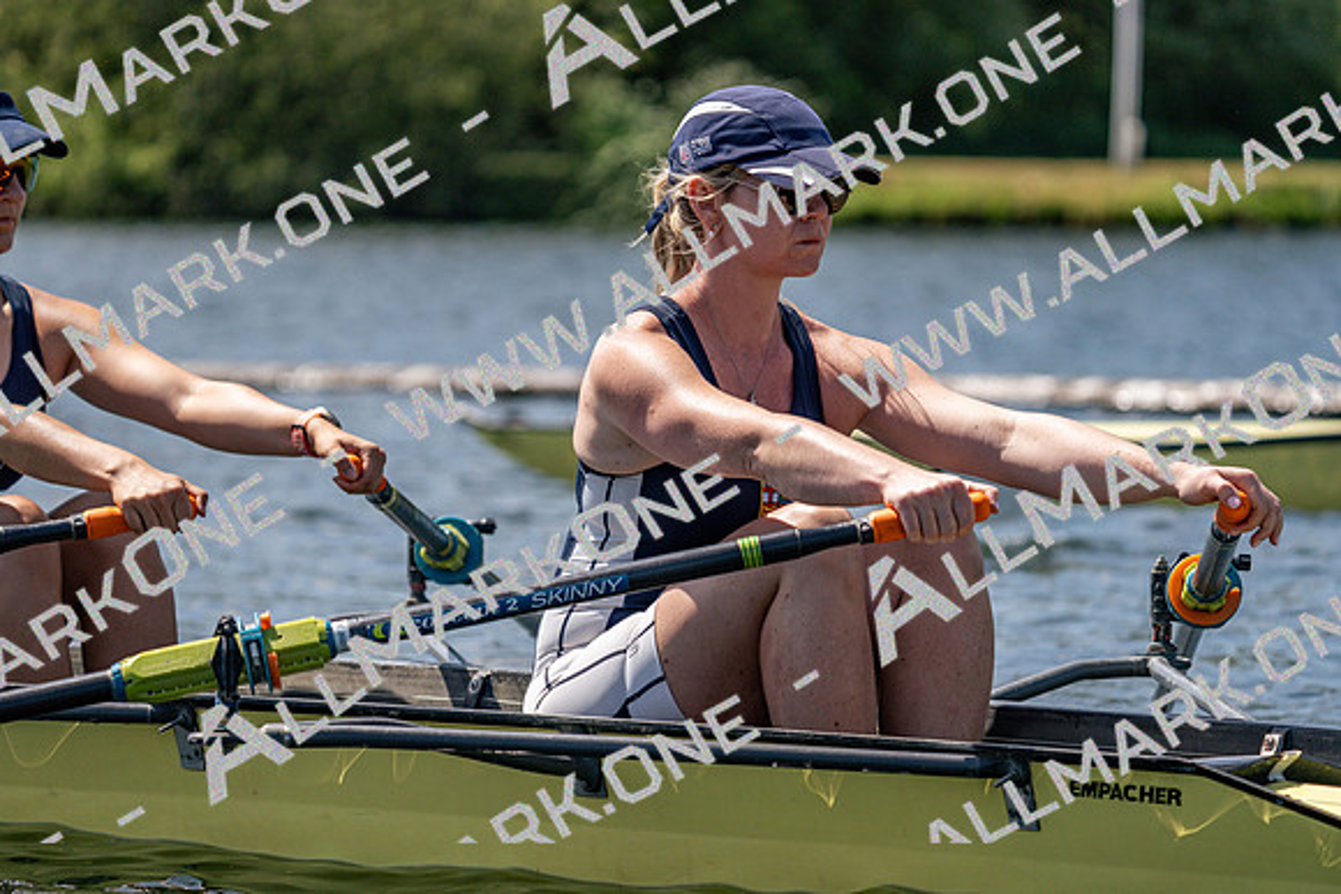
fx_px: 8904
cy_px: 447
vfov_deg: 5.8
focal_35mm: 239
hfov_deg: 8.6
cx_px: 670
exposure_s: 1/2000
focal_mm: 239
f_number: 5.6
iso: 250
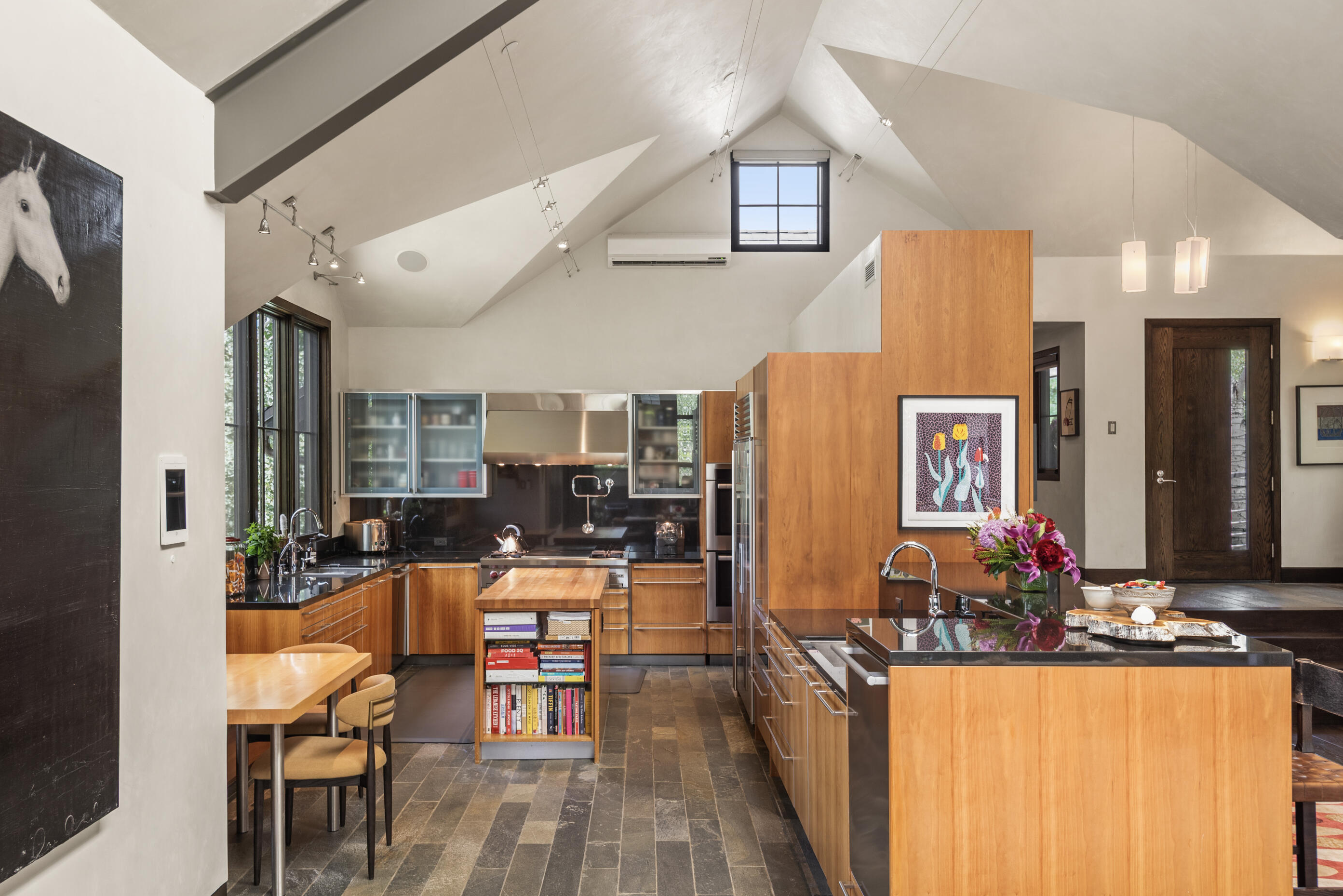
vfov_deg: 46.4
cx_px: 631
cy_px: 469
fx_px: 1045
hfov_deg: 65.4
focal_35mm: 28
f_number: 7.1
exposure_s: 1/5
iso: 400
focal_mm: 26
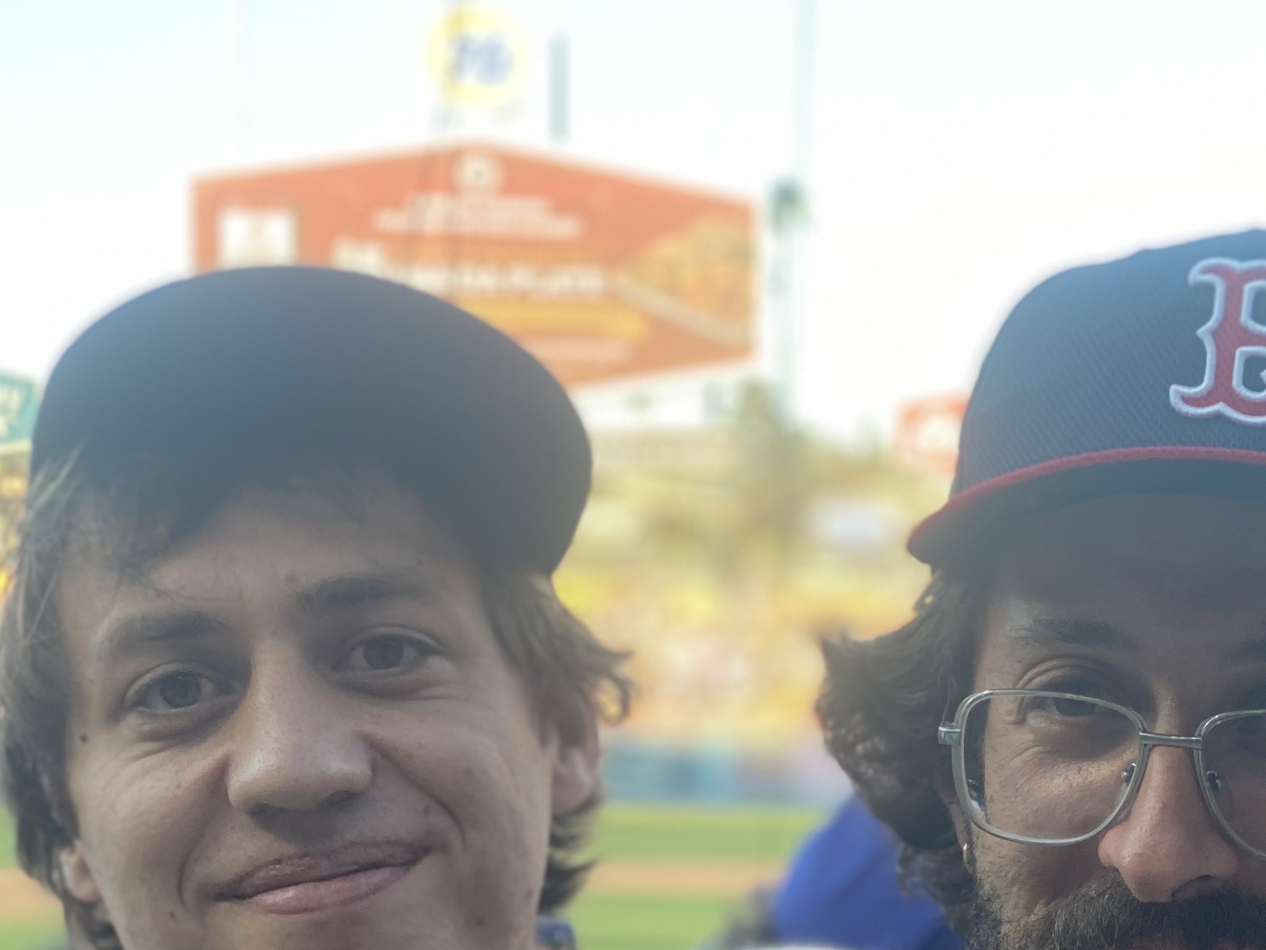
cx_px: 1272
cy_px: 857
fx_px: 3840
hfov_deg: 18.2
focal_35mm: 105
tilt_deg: -2.2
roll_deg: -1.1
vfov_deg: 14.0
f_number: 2
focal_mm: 6
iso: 40
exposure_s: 1/122
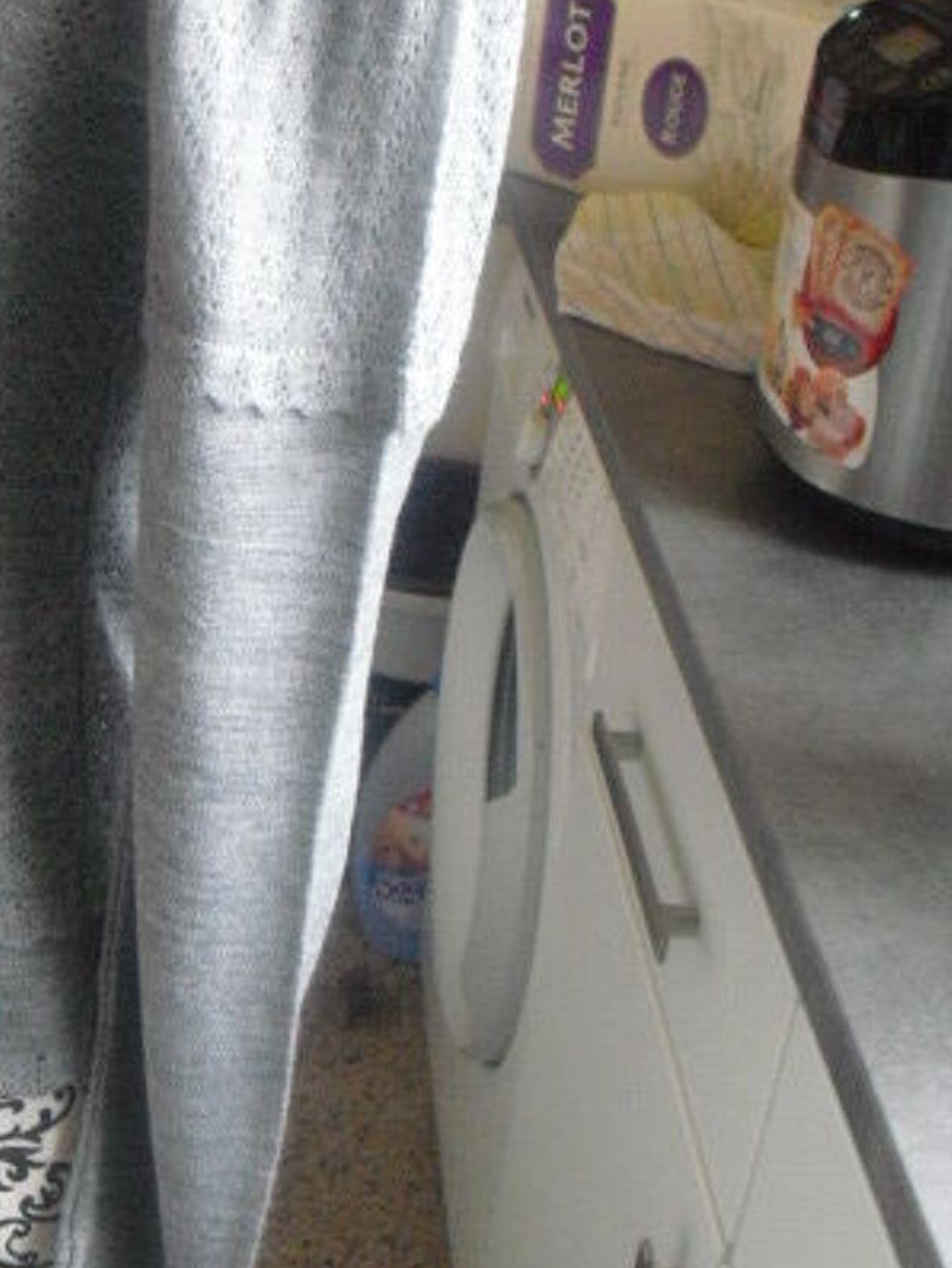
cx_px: 210
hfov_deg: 24.9
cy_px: 550
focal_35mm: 58
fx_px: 2125
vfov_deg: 33.2
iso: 800
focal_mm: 6.3
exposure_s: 1/20
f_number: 3.1
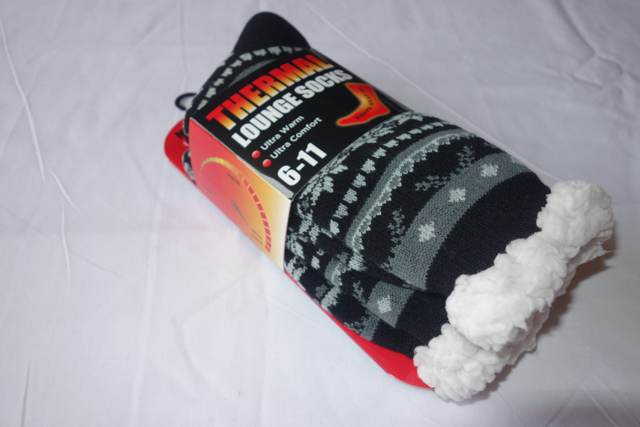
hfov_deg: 65.5
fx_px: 498
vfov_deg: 46.4
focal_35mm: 28
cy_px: 214
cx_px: 320
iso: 125
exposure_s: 1/100
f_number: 3.2
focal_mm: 10.4
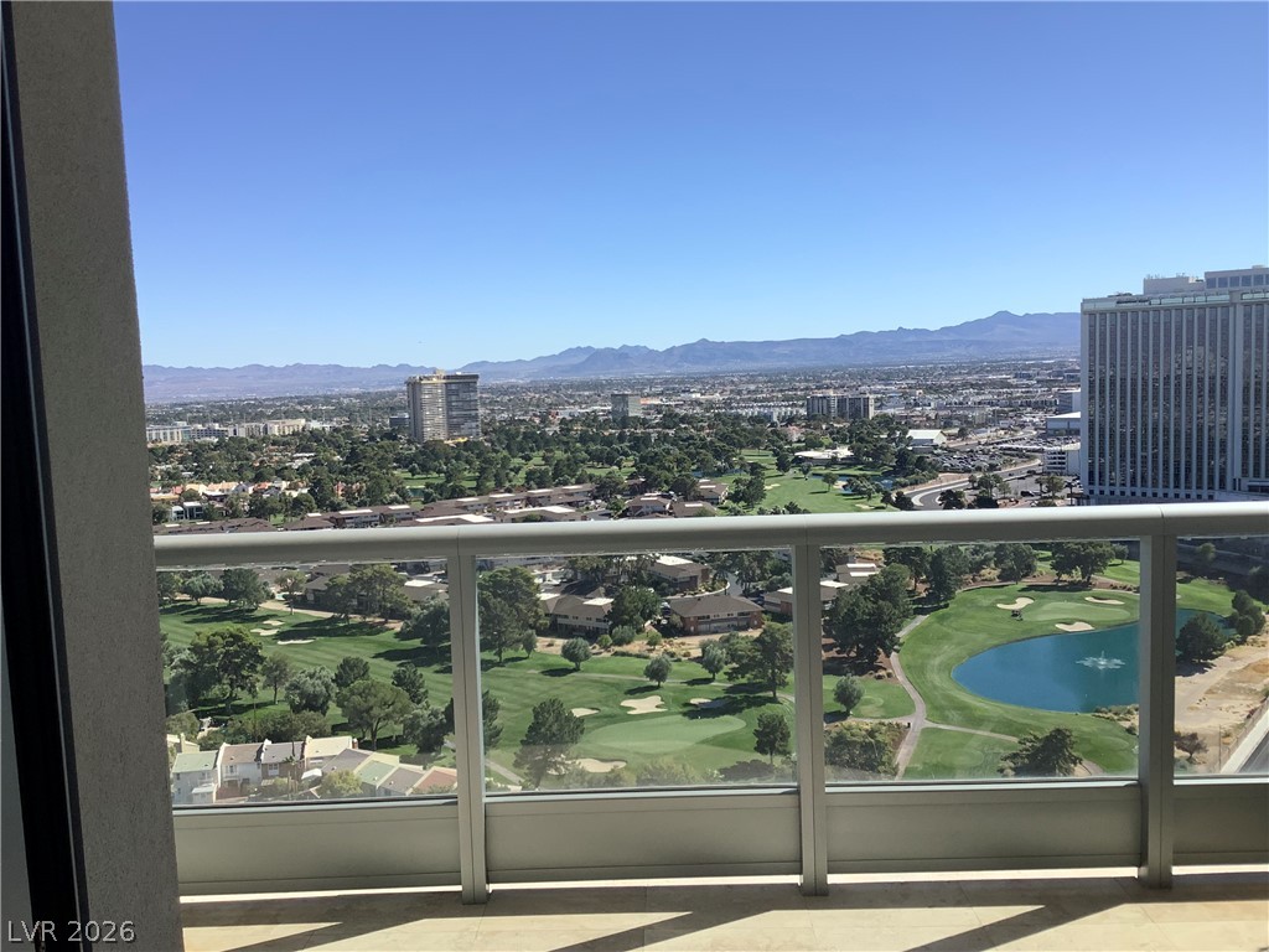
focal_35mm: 31
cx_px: 634
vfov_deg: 45.4
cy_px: 476
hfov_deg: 58.4
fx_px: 1136
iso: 25
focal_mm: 3.3
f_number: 2.4
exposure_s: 1/1567
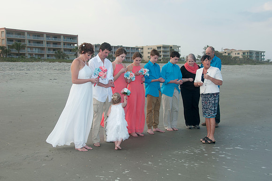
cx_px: 136
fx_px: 362
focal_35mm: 48
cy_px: 90
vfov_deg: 28.0
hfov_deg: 41.2
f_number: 7.1
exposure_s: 1/250
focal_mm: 32
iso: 100
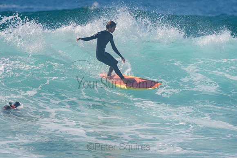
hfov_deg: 3.4
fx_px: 4035
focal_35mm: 613
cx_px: 105
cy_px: 66
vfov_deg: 2.2
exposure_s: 1/2000
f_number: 5.6
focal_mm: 500
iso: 140
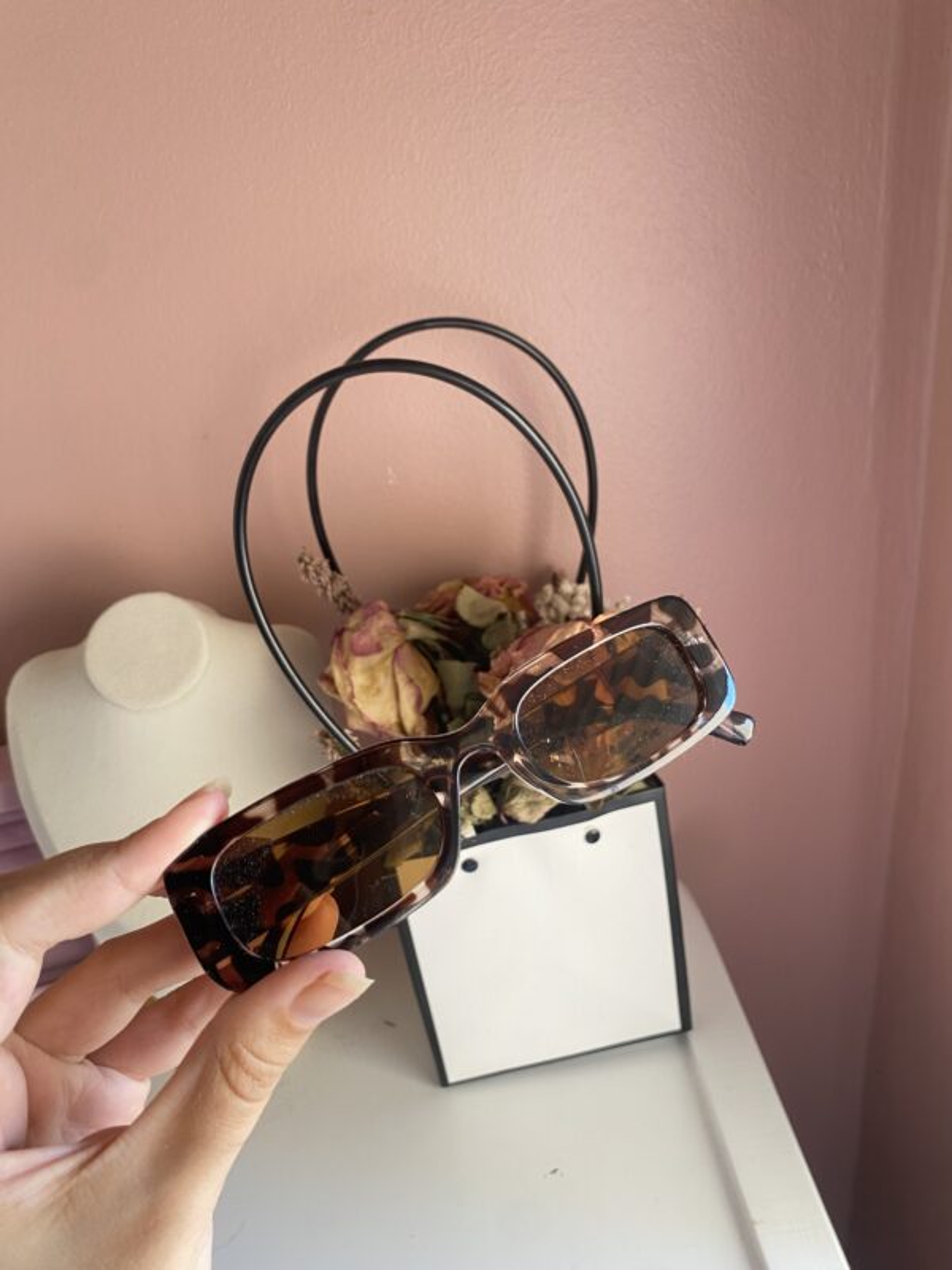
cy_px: 635
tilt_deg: -23.6
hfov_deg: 53.1
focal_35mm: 26
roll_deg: +6.7
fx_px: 953
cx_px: 476
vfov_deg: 67.3
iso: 64
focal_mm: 4.25
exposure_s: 1/50
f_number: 1.8
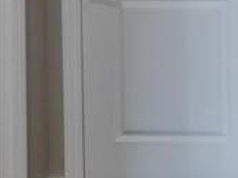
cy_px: -93
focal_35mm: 63
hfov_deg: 16.0
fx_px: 433
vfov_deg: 19.9
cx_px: 550
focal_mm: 14
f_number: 6.3
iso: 125
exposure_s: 1/125
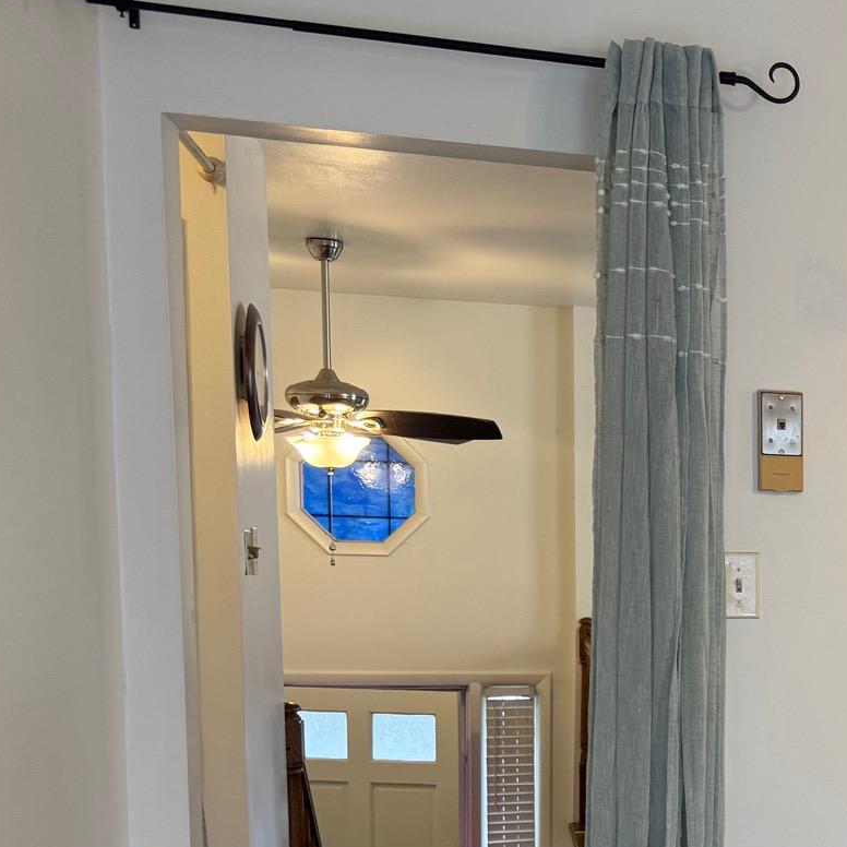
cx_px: 1000
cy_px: 724
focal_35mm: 56
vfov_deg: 29.6
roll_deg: -1.8
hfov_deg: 27.2
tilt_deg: -7.8
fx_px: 1550
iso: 125
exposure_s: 1/60
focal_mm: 6.76
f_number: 1.78
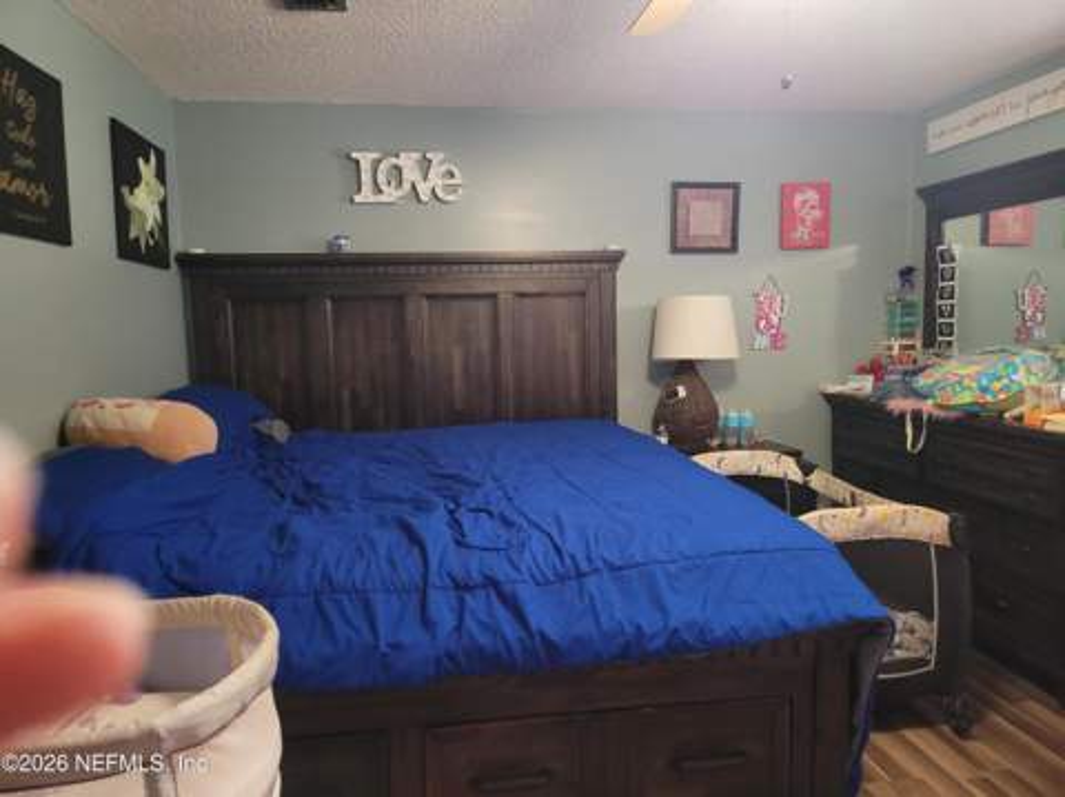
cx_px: 532
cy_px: 398
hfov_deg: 67.4
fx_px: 799
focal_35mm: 26
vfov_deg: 53.0
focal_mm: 5
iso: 800
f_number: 1.8
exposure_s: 1/24
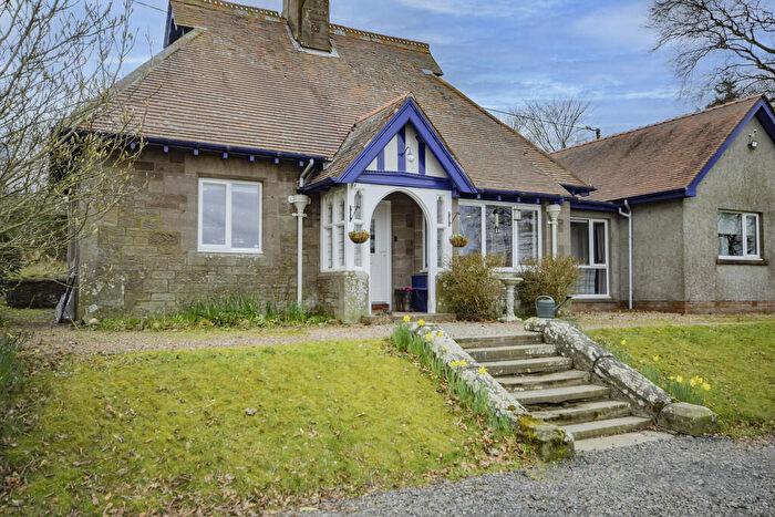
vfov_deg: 43.6
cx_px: 388
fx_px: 646
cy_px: 258
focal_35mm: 30
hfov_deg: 61.9
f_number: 5.6
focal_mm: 20
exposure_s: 1/125
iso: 100
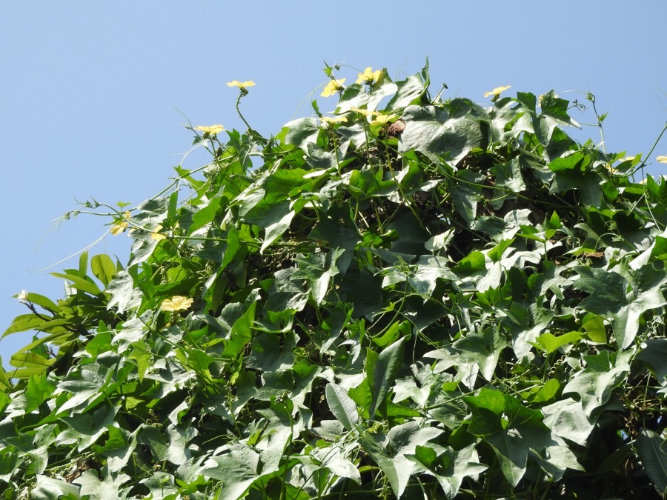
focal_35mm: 150
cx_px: 334
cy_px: 250
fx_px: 2890
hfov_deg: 13.2
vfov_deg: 9.9
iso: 100
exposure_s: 1/400
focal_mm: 26.9
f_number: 5.2
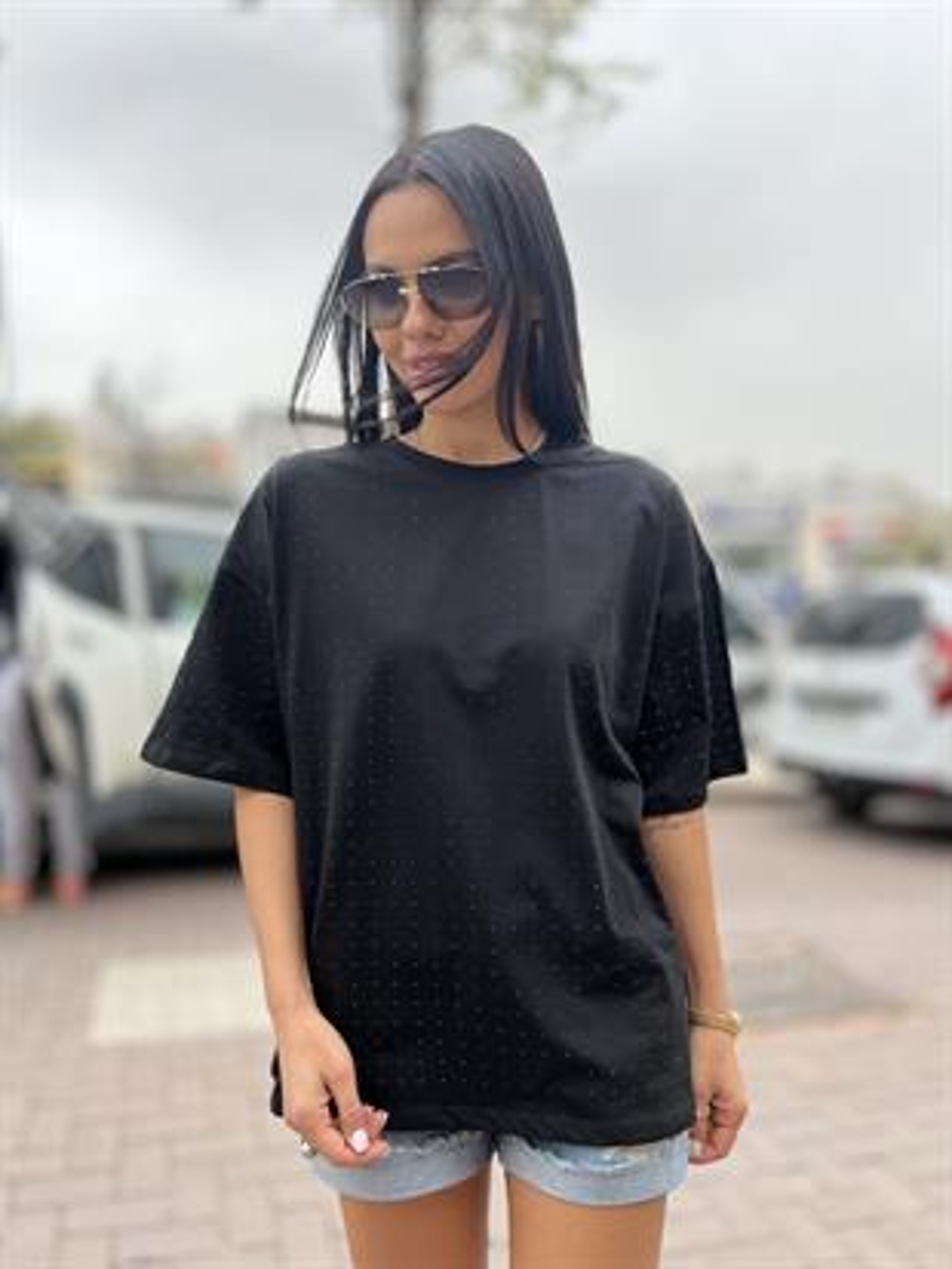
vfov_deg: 67.3
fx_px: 953
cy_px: 634
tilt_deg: -1.7
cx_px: 476
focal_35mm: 26
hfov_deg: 53.1
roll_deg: +3.2
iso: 50
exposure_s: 1/1645
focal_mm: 5.7
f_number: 1.5
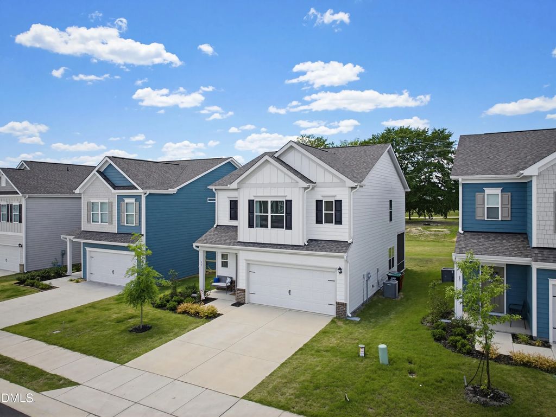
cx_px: 278
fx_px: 386
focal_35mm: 24
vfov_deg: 56.9
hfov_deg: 71.6
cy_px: 208
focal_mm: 12.3
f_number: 2.8
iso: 180
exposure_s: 1/1250
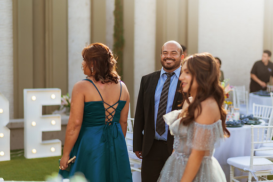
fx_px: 440
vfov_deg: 23.4
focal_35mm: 58
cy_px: 91
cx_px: 136
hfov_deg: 34.5
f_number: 1.4
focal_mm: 58
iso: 100
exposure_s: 1/1600
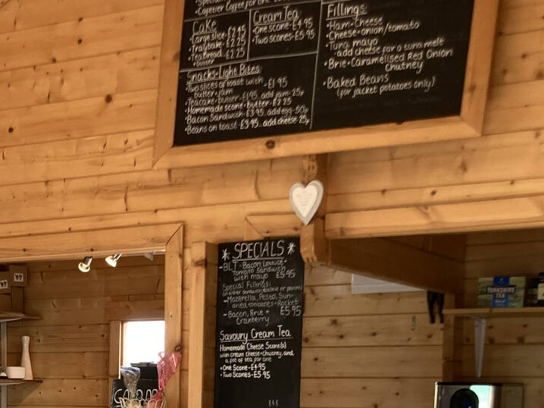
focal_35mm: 78
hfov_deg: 24.1
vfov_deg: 17.8
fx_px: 1225
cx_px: 25
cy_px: 513
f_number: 1.8
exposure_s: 1/100
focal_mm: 3.99
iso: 25
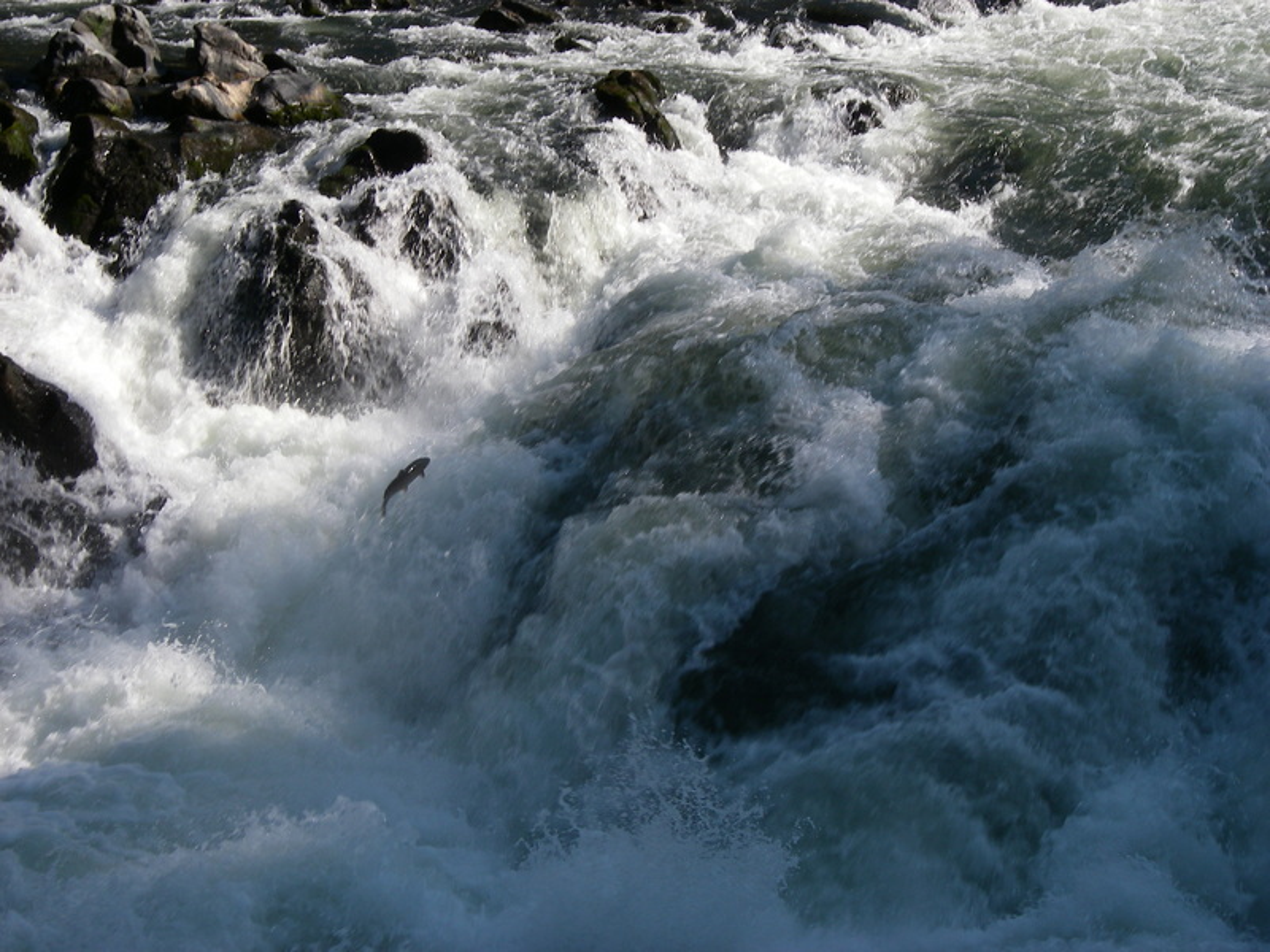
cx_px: 635
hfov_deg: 30.7
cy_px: 476
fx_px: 2311
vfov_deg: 23.3
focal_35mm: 63
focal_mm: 10.5
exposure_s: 1/200
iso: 64
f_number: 7.4
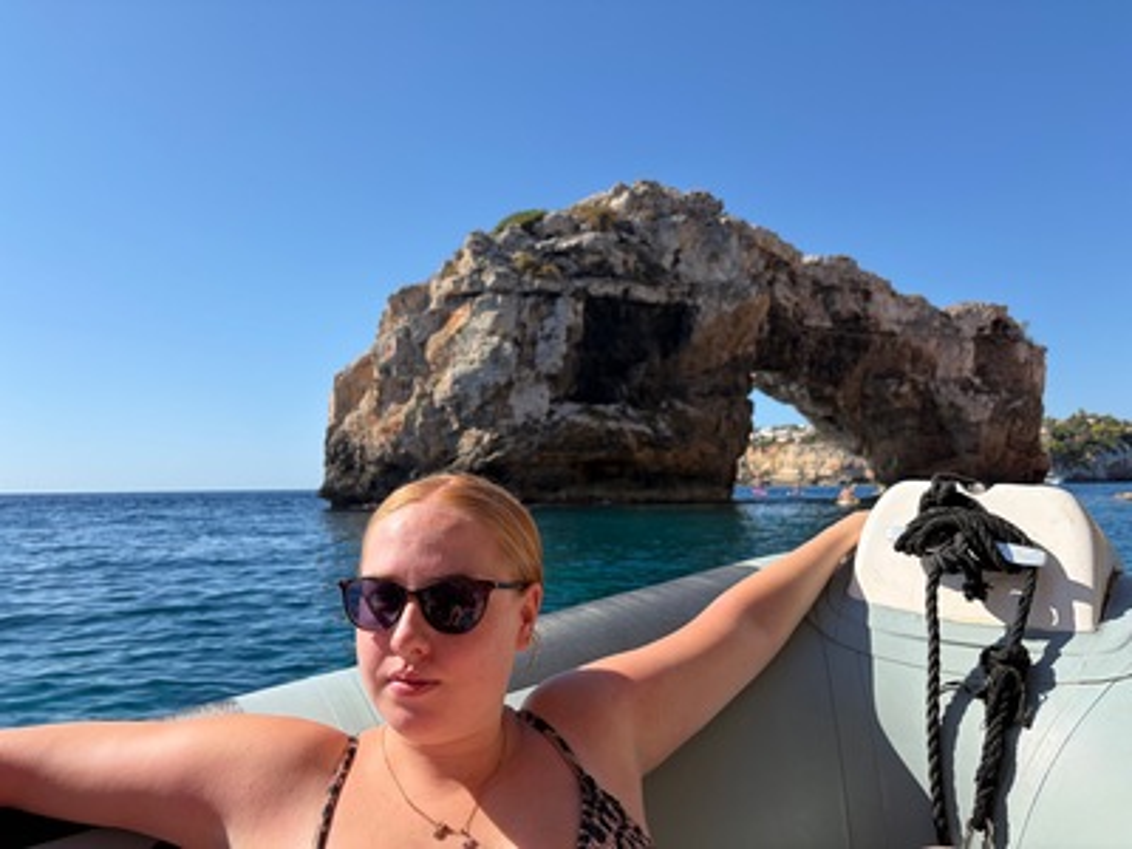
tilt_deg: +4.0
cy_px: 424
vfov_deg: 53.1
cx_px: 566
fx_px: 850
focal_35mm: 26
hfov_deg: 67.3
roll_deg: -0.7
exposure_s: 1/2747
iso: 50
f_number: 1.6
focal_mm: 5.96
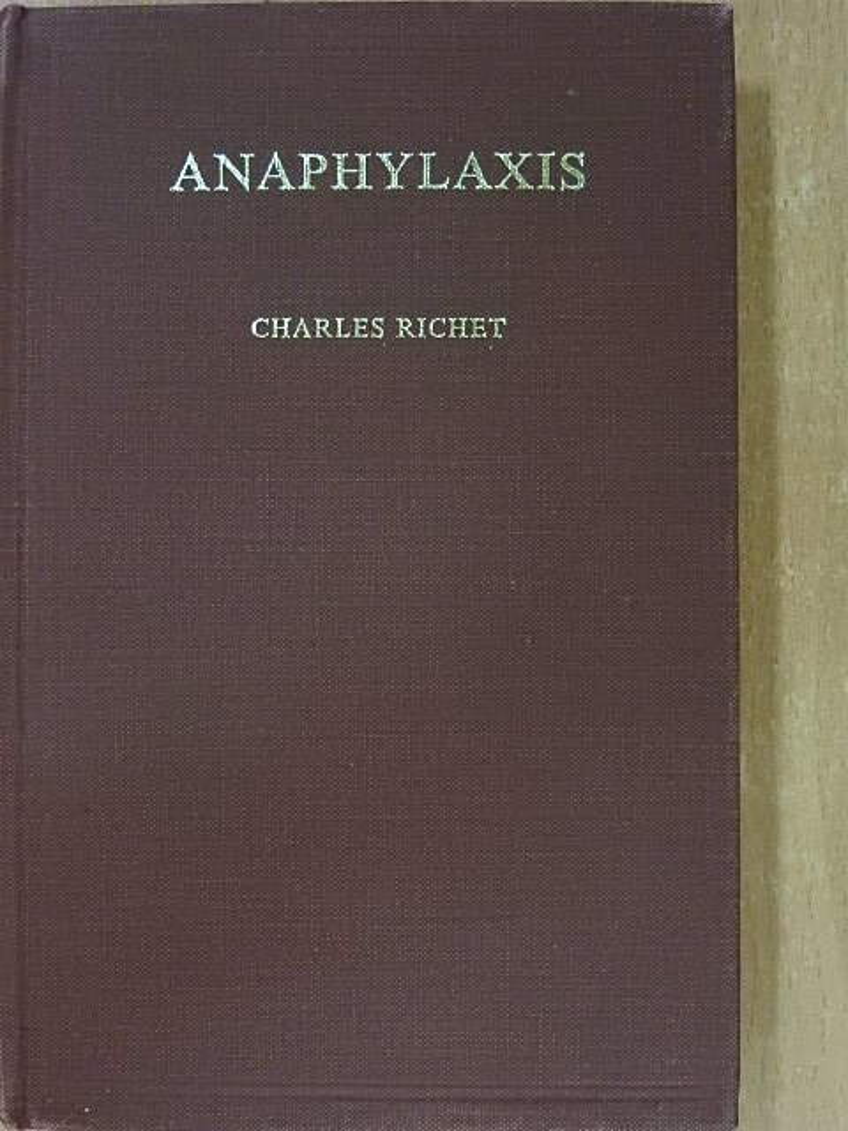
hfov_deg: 29.1
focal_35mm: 50
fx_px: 1633
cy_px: 566
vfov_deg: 38.2
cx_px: 424
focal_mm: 9
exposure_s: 1/80
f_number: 4
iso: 1600
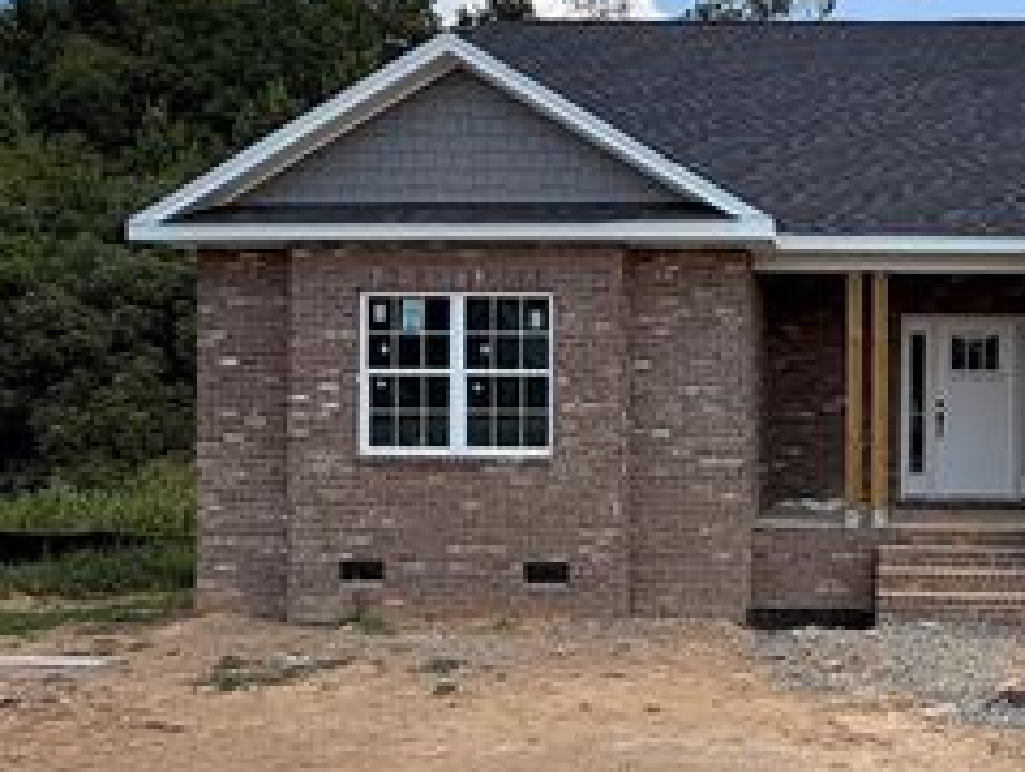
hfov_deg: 44.8
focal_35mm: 39
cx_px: 858
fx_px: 1157
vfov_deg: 36.9
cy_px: 405
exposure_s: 1/770
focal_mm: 2.22
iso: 20
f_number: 2.2
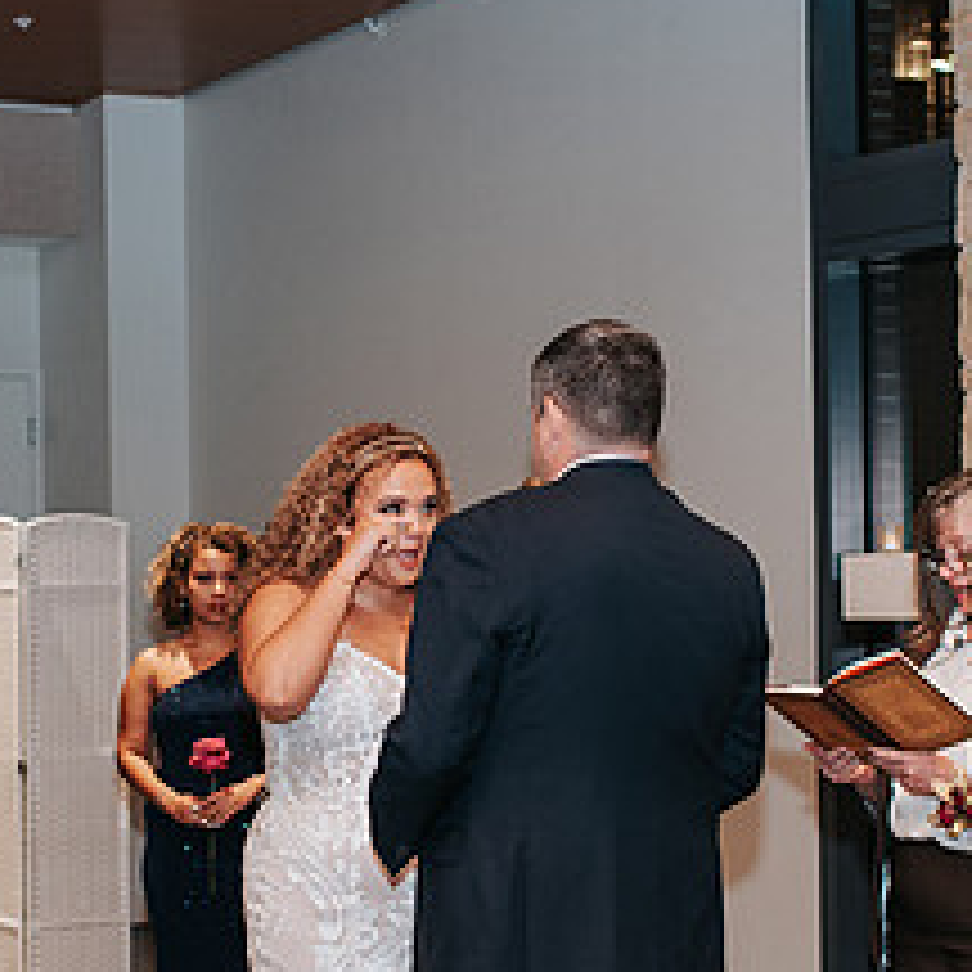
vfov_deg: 19.1
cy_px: 580
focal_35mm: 91
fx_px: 2891
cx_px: 338
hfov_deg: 19.0
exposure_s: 1/200
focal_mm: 35
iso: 1000
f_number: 2.8
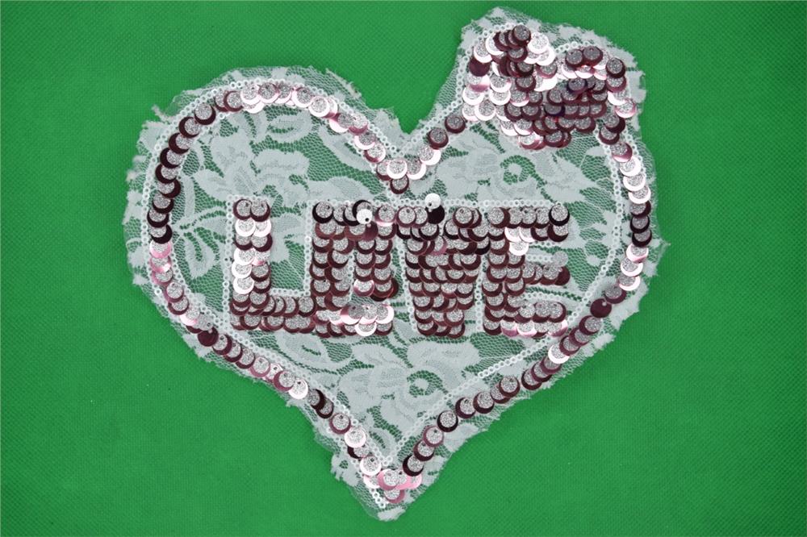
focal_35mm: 39
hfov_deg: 49.6
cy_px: 268
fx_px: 874
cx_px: 404
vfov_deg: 34.2
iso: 320
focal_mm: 26
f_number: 7.1
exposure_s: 1/125
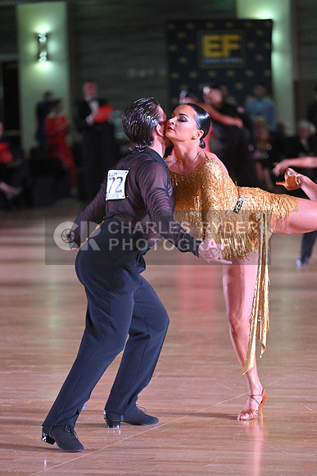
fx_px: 2178
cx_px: 158
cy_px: 238
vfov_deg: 12.4
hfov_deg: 8.3
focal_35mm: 165
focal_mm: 165
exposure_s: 1/400
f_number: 4
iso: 5000
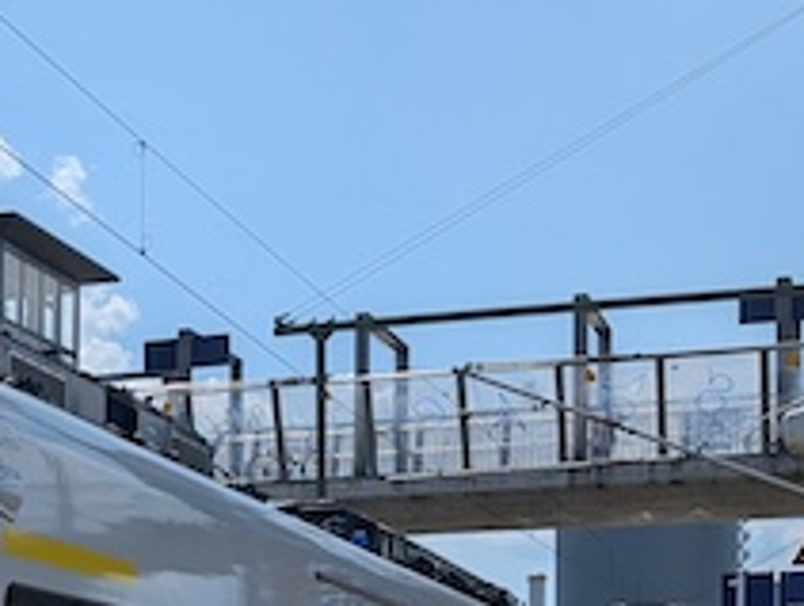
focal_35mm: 91
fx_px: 2117
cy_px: 778
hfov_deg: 20.6
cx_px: -42
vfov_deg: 15.5
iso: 19
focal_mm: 6.9
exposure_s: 1/1984
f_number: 1.68
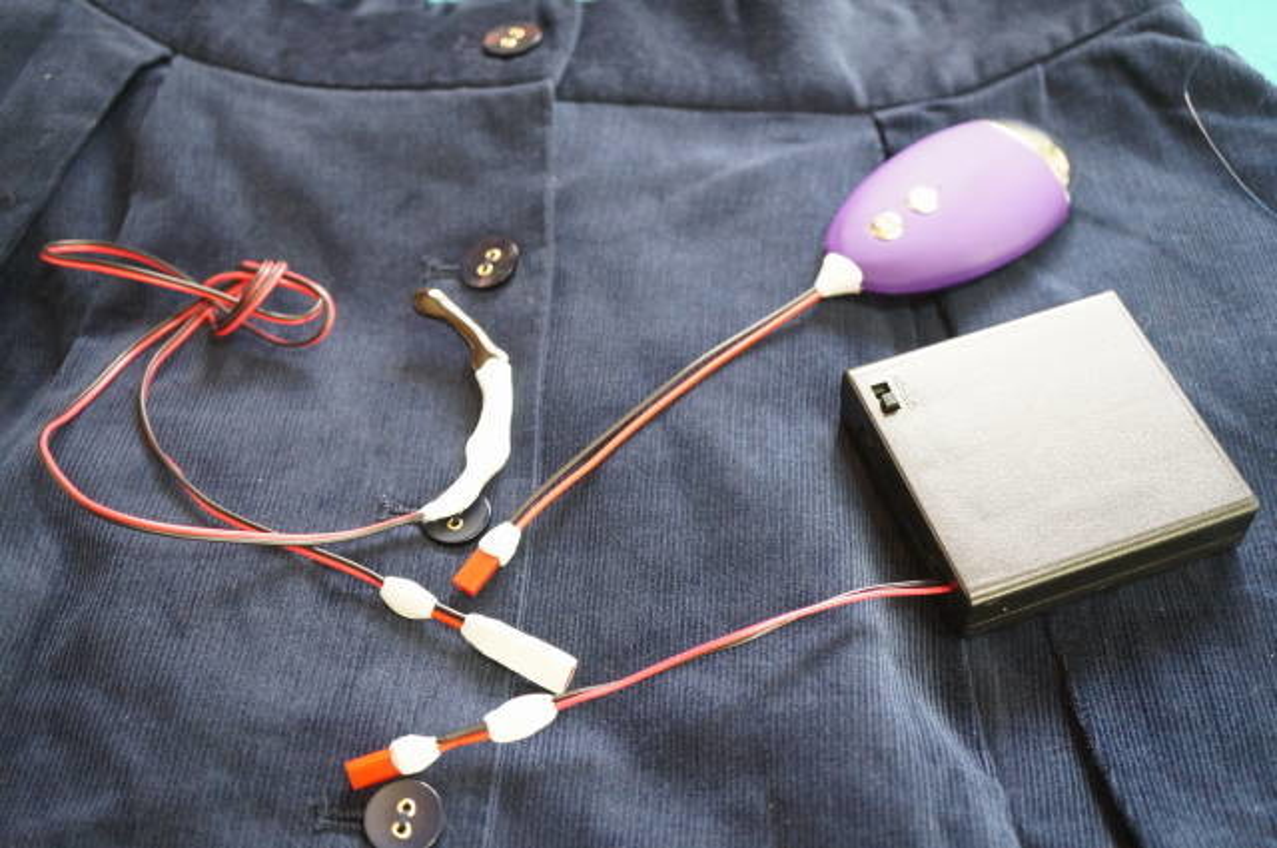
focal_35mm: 45
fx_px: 1594
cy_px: 424
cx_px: 638
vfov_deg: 29.8
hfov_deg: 43.7
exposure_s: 1/60
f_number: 4
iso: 2500
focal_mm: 30
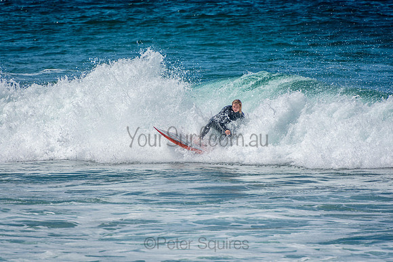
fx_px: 6551
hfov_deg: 3.4
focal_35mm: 600
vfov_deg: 2.3
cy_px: 131
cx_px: 196
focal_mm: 400
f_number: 5.6
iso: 200
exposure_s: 1/2000
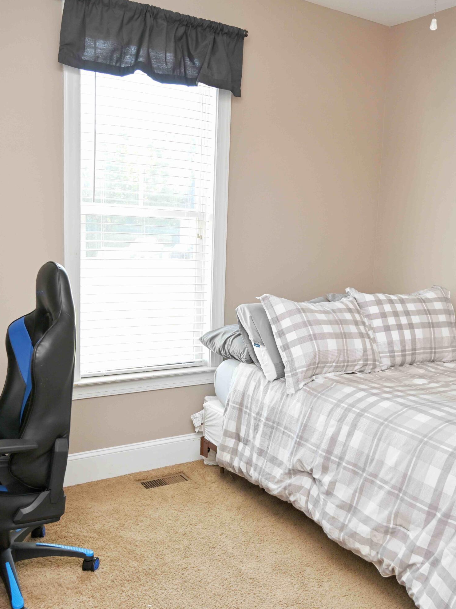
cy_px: 307
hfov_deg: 40.6
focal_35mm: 35
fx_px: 615
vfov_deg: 52.6
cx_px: 263
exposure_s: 1/80
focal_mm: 24
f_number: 4.5
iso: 200
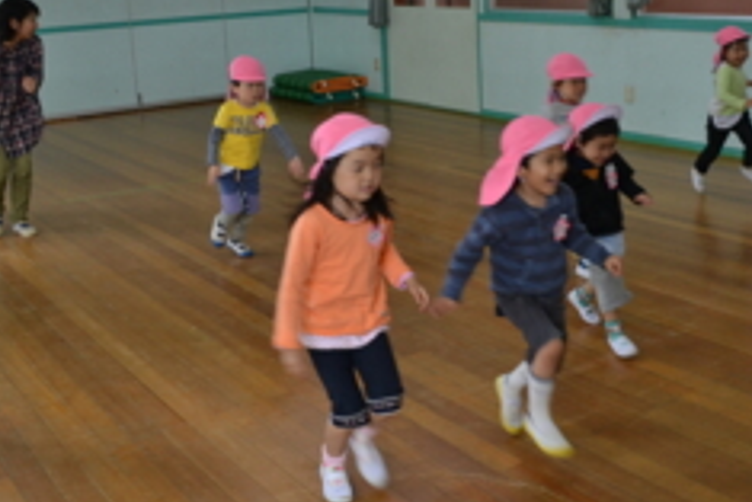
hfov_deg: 42.5
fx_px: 961
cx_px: 458
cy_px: 161
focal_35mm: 46
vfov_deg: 29.1
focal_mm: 18
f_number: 5
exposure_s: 1/100
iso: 400
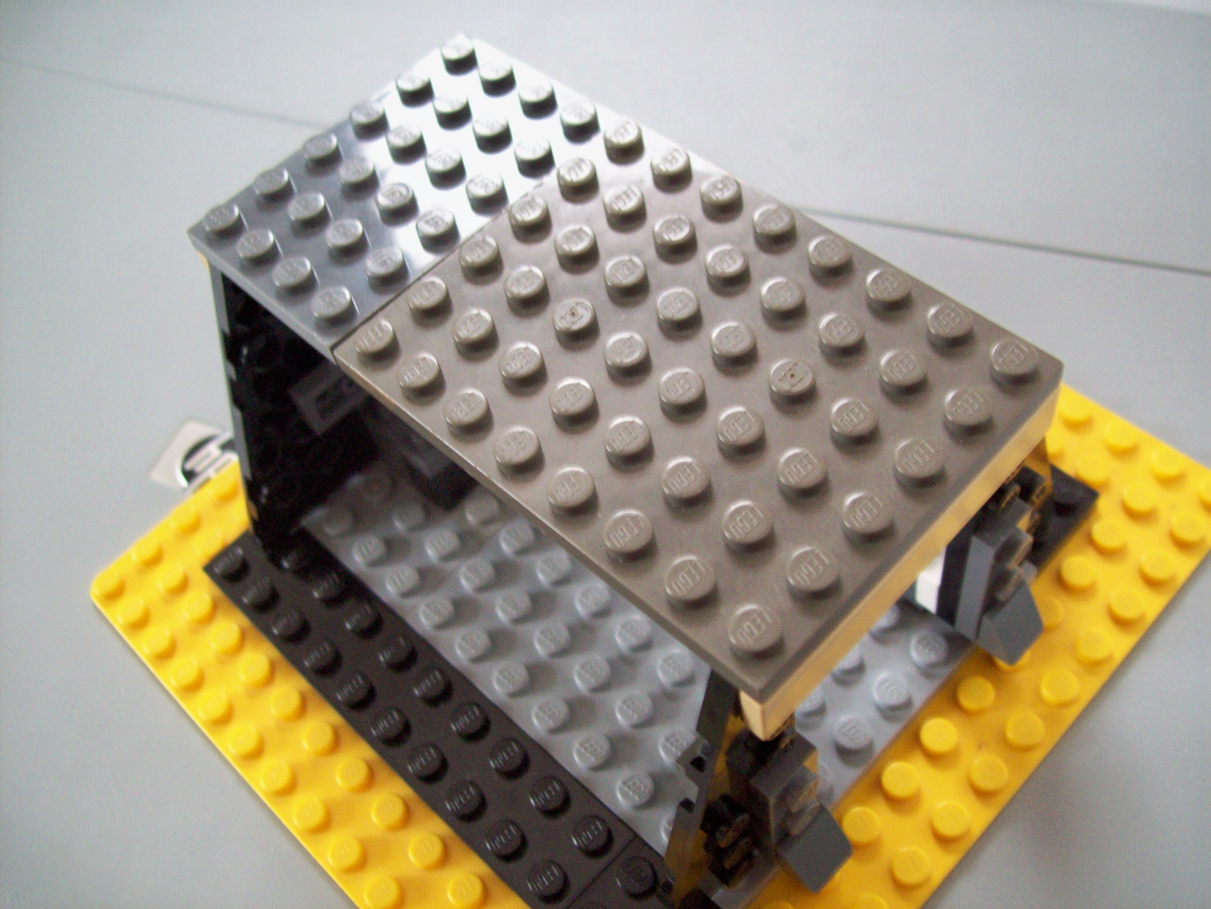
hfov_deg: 51.4
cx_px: 606
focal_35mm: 36
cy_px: 454
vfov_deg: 39.7
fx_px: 1259
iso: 160
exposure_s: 1/12.4
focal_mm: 6
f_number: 2.7
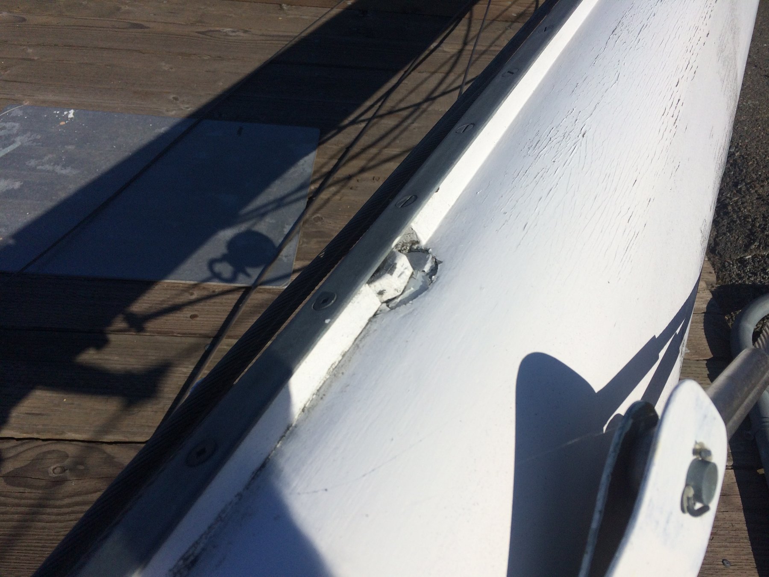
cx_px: 384
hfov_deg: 61.7
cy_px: 288
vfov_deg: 48.2
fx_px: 644
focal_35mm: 29
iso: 32
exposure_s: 1/5882
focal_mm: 4.15
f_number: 2.2
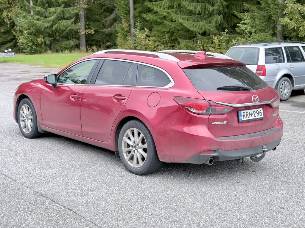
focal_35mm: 52
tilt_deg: -11.5
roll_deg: +1.8
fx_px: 458
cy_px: 114
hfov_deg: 36.8
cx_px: 152
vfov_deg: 28.0
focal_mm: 5.96
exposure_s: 1/231
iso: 32
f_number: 1.6
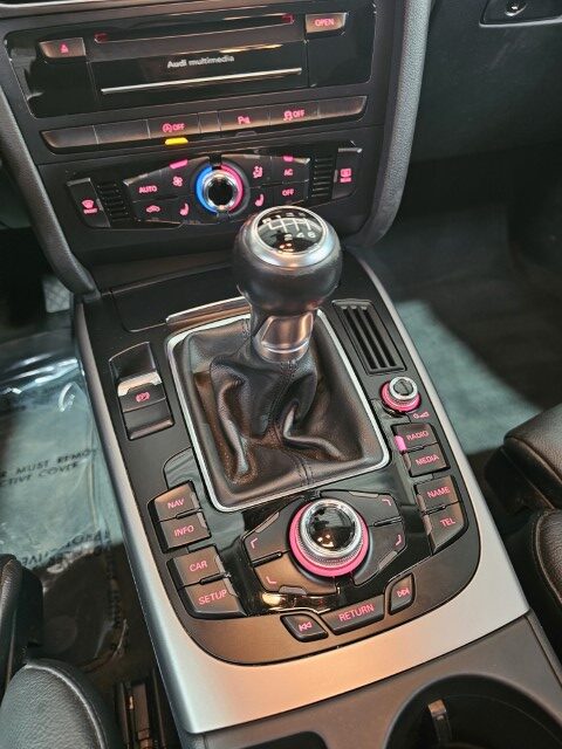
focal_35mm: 23
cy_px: 374
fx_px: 498
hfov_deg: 58.9
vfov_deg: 73.9
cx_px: 281
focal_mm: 6.3
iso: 640
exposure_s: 1/25
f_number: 1.7
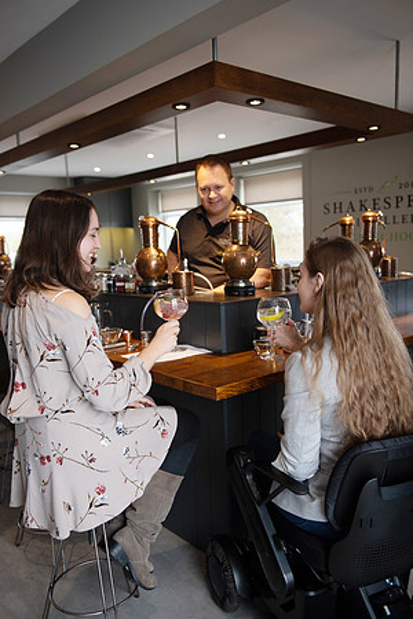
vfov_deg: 58.7
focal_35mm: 32
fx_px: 551
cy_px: 310
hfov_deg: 41.1
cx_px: 206
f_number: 2.8
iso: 400
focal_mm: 32
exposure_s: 1/250
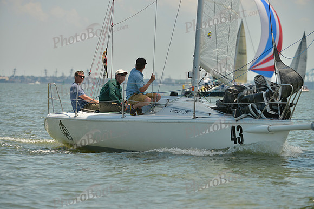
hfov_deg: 9.4
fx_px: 1919
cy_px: 104
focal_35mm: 220
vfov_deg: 6.2
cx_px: 157
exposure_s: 1/1250
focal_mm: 220
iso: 200
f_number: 5.6
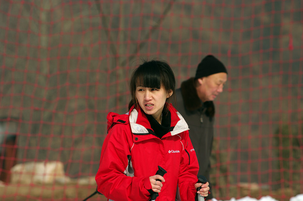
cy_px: 100
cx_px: 152
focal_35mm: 345
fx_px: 2900
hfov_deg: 6.0
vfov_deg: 4.0
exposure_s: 1/500
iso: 100
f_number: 8
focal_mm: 230
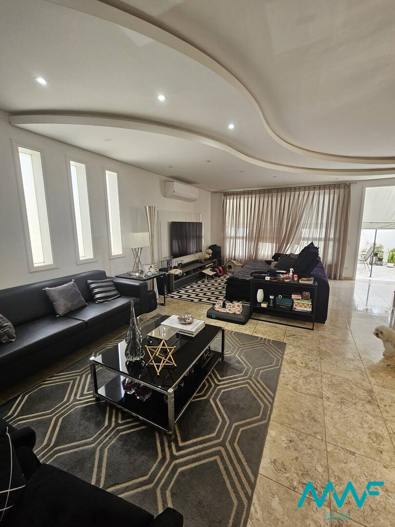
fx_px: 198
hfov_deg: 89.9
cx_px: 198
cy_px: 264
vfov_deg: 106.2
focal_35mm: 13
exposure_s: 1/77.4
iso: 200
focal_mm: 2.2
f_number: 2.2
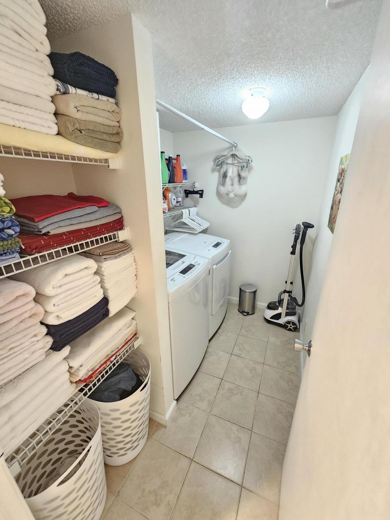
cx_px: 195
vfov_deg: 106.2
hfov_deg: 89.9
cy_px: 260
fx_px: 195
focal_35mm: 13
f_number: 2.2
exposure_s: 1/24
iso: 800
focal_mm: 2.2
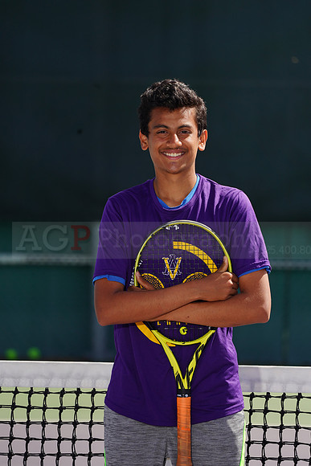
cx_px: 156
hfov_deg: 3.4
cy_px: 233
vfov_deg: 5.2
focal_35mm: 400
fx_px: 5180
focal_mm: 400
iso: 100
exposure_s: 1/250
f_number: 9
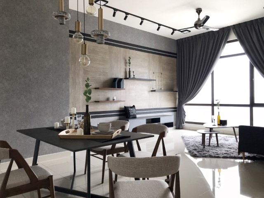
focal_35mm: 28
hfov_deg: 63.4
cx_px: 132
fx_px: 214
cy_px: 99
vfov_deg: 49.7
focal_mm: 3.99
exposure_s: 1/100
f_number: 1.8
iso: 25
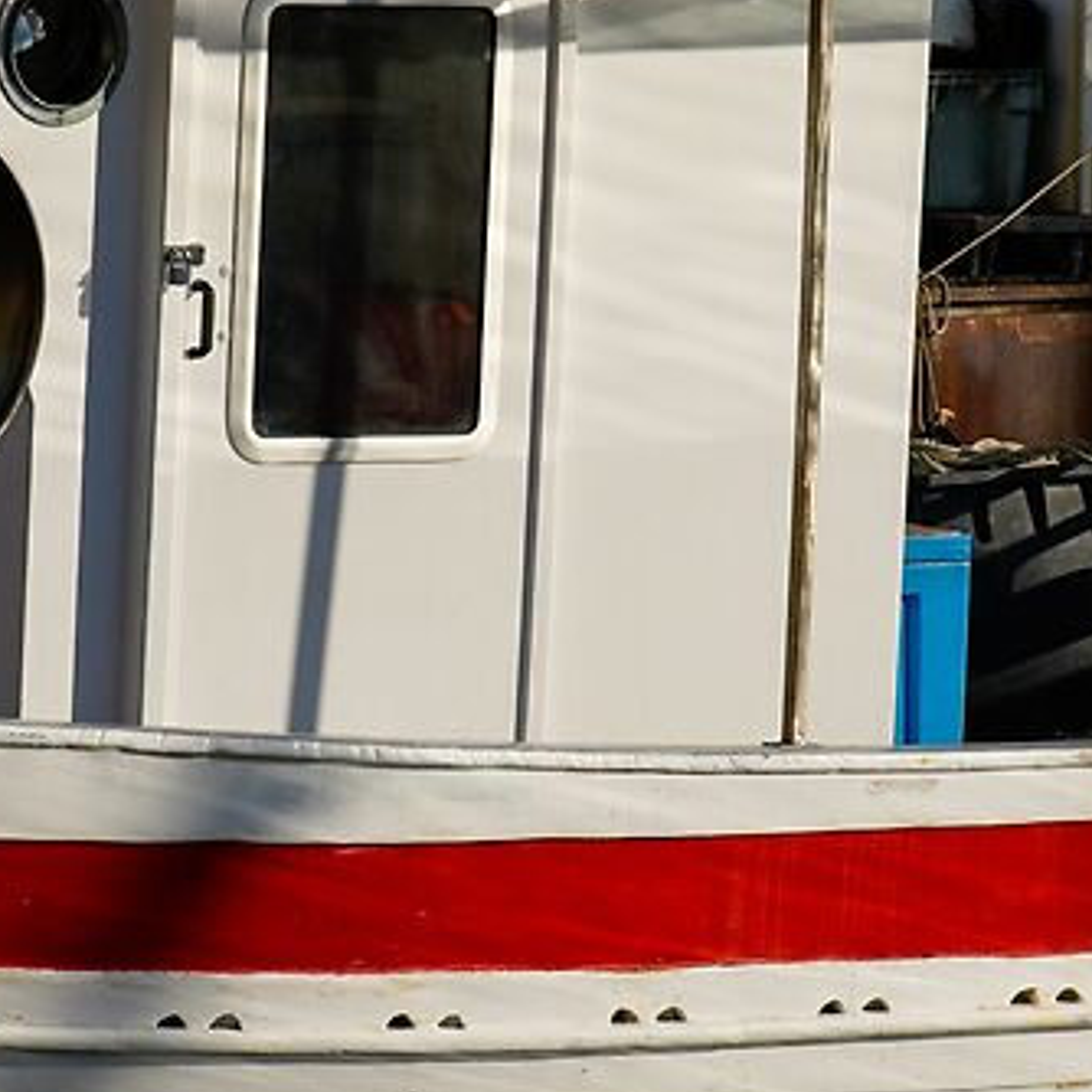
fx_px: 10886
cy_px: 724
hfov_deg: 5.7
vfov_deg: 5.7
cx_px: 451
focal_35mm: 305
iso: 160
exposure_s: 1/1250
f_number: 6.3
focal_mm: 50
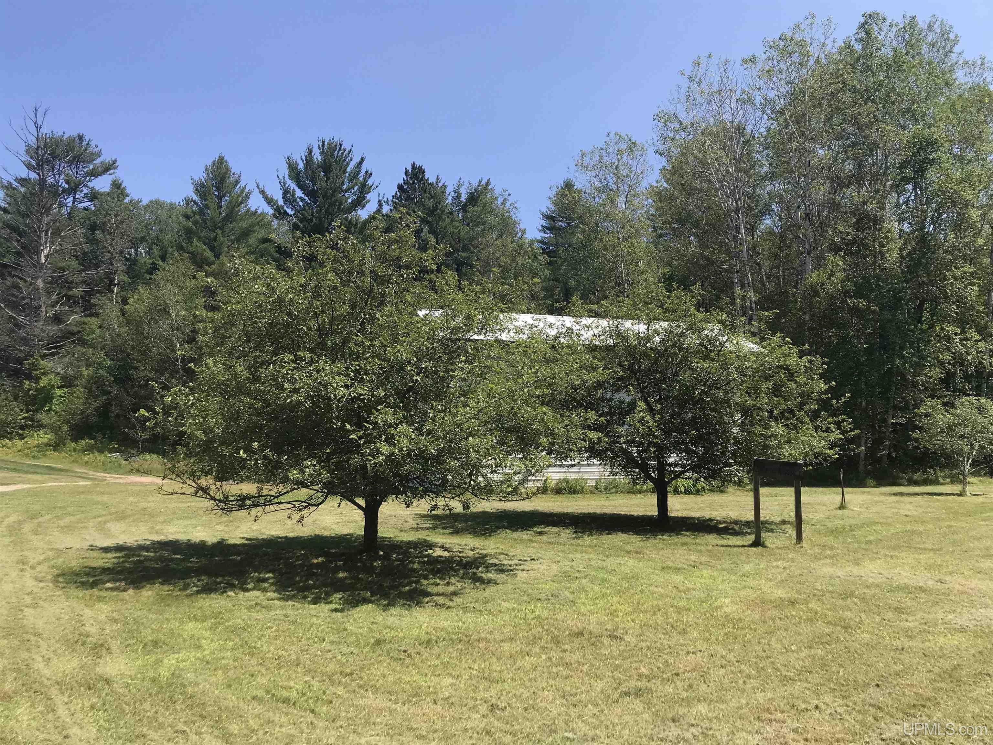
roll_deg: -0.5
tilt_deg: +5.2
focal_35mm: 28
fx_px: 803
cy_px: 372
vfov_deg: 49.7
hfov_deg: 63.4
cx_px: 496
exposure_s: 1/1408
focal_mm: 3.99
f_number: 1.8
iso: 20
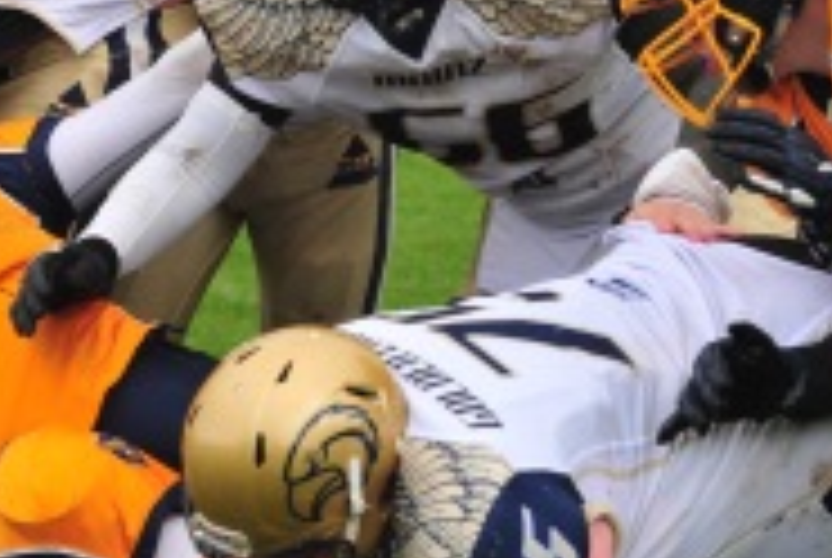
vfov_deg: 3.8
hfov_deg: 5.6
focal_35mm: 364
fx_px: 8426
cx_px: -54
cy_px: 173
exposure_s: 1/1000
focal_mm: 135
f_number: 6.3
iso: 1000
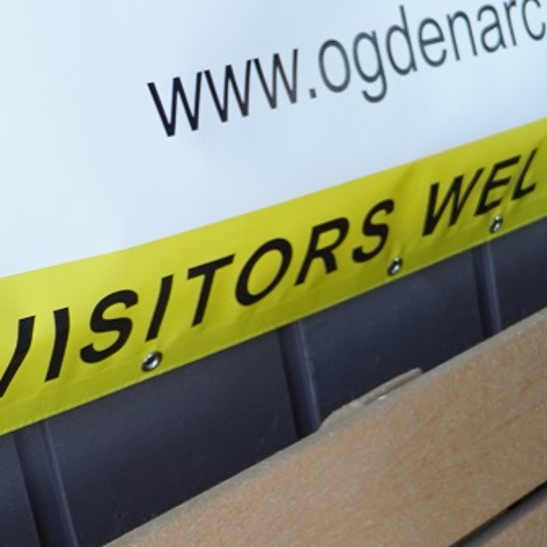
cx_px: 969
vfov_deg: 18.1
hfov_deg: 15.7
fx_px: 1708
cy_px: 384
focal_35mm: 96
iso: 500
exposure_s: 1/160
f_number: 4
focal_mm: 21
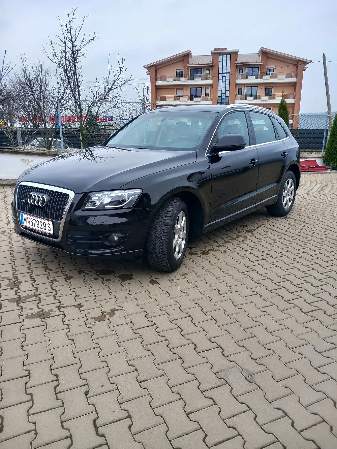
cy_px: 224
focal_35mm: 27
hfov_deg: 51.4
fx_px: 350
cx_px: 168
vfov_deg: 65.3
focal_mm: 4
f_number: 1.8
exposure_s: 1/125
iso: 20
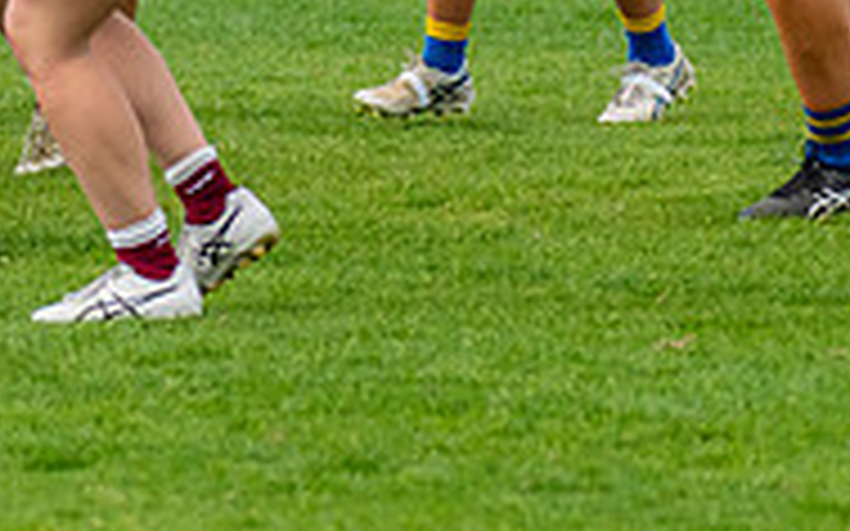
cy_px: -327
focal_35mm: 947
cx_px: -737
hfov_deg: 2.2
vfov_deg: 1.4
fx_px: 21931
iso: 800
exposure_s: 1/1600
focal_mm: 210
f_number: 5
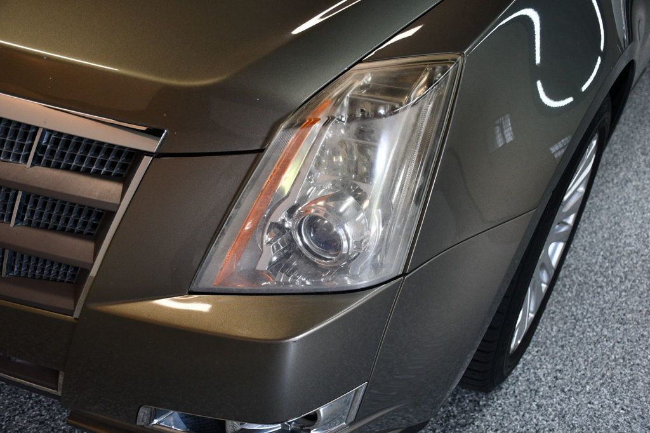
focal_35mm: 39
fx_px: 704
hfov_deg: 49.6
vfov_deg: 34.2
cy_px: 216
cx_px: 325
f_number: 3.8
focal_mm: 26
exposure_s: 1/125
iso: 800
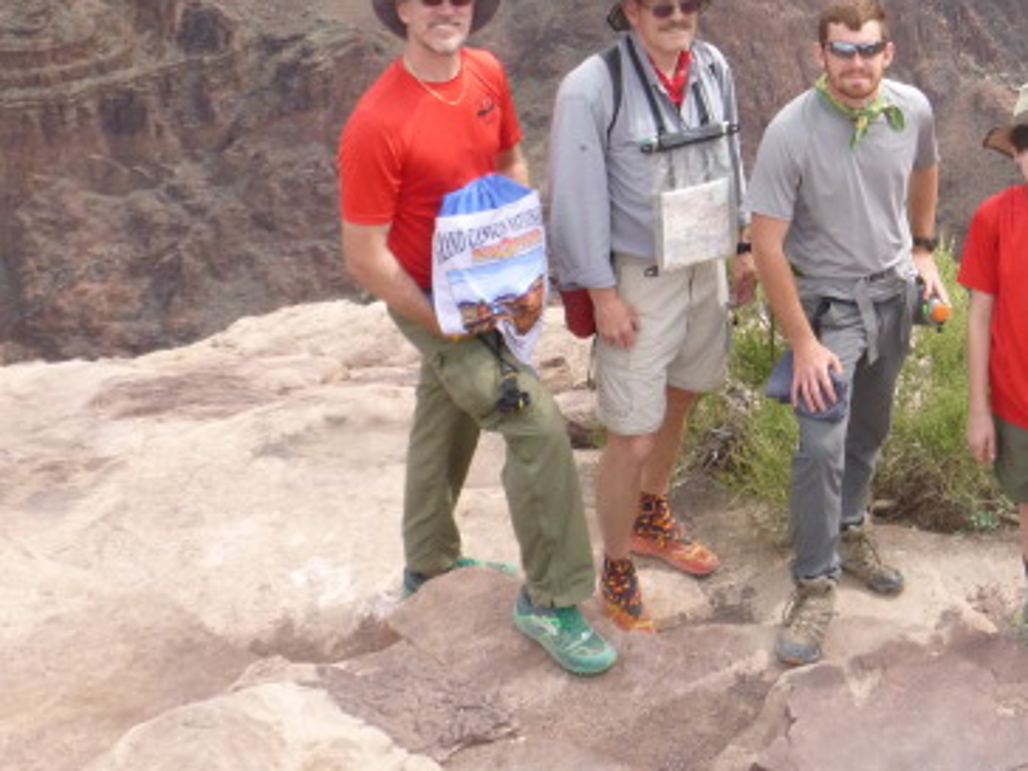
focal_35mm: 55
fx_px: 1633
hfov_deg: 34.0
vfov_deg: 25.3
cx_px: 811
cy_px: 6
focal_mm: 4.5
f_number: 3.9
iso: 100
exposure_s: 1/320
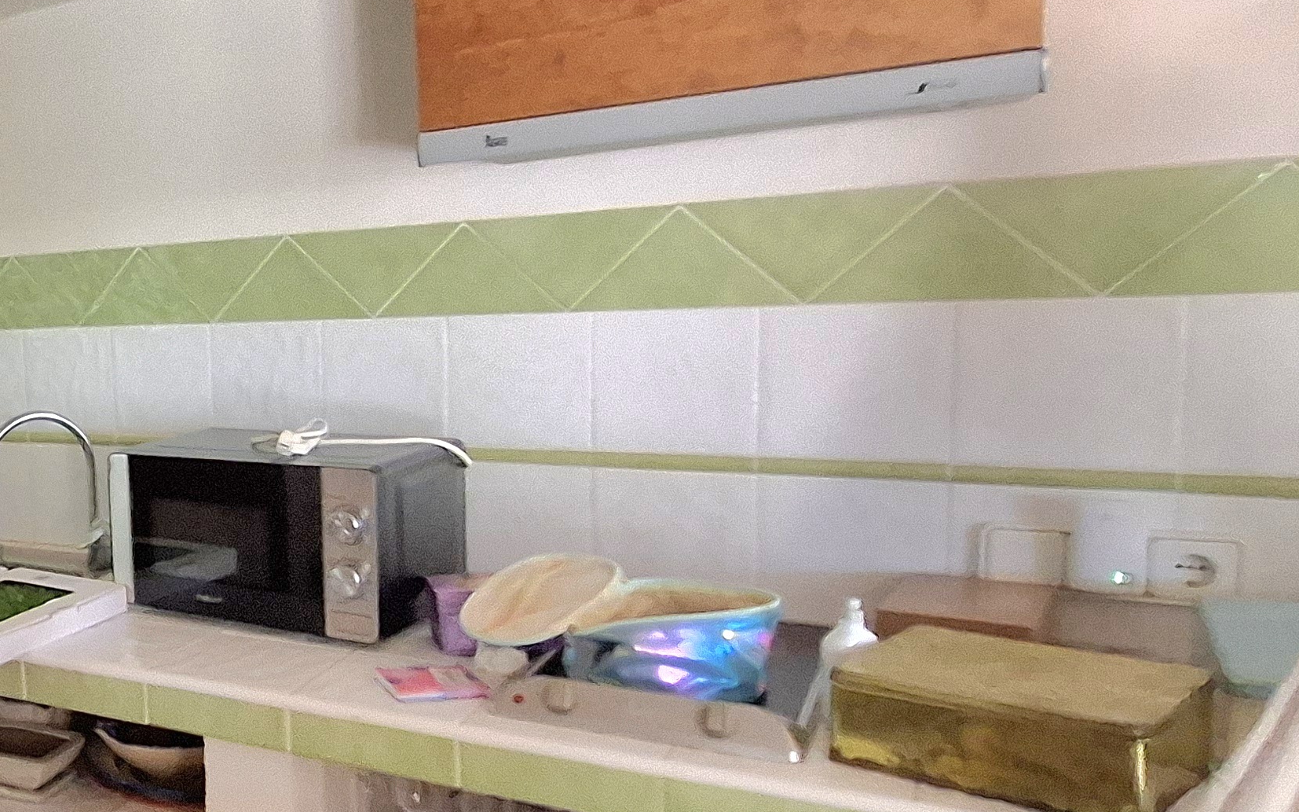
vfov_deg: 37.2
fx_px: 1203
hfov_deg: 44.3
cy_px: 449
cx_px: -108
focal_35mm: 34
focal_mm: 1.74
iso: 400
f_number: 2.2
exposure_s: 1/25
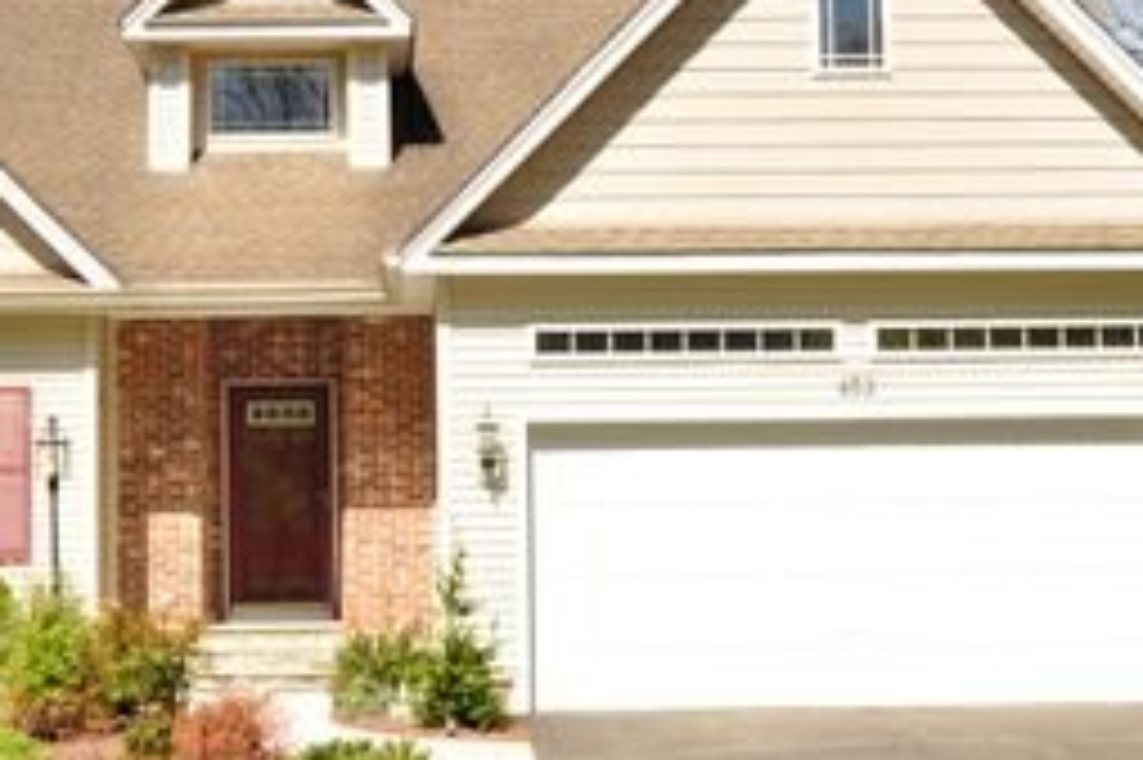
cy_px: 333
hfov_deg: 33.8
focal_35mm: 59
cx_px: 432
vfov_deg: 23.0
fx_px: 1872
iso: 200
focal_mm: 20
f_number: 8
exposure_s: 1/250
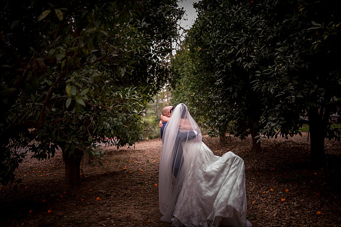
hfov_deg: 48.5
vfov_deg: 33.4
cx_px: 170
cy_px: 114
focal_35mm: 40
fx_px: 379
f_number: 2
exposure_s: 1/80
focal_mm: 40
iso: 100
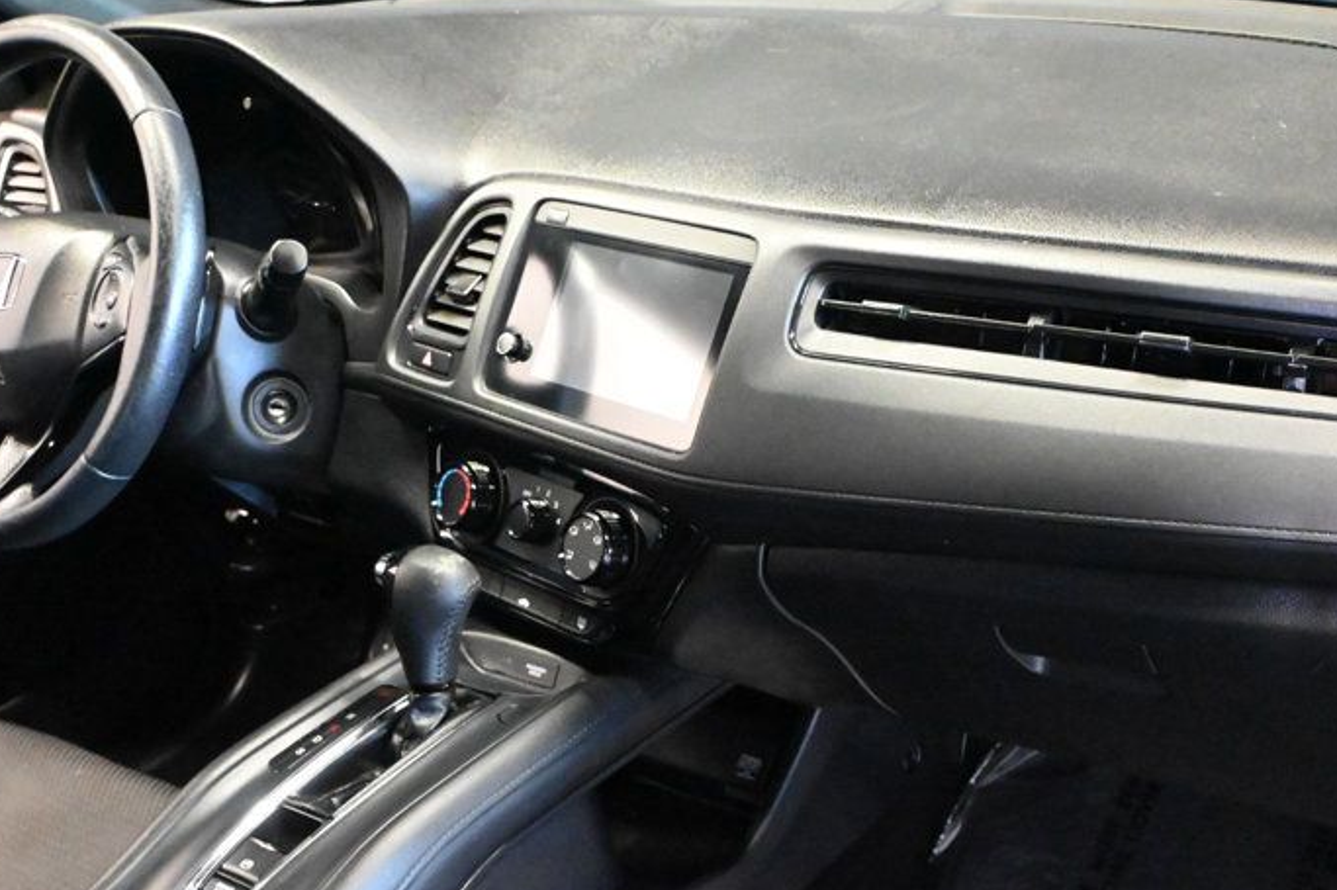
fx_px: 1713
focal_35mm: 46
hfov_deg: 42.5
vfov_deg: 28.9
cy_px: 618
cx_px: 785
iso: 12800
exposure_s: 1/30
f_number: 3.8
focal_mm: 20.5
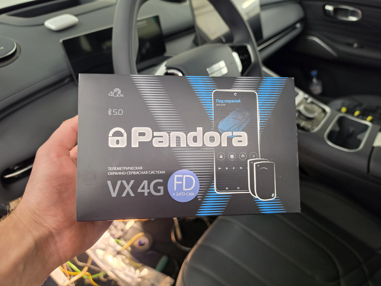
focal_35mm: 23
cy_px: 143
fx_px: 253
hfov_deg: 73.9
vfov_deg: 58.9
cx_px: 190
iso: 320
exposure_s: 1/100
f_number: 1.4
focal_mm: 6.5
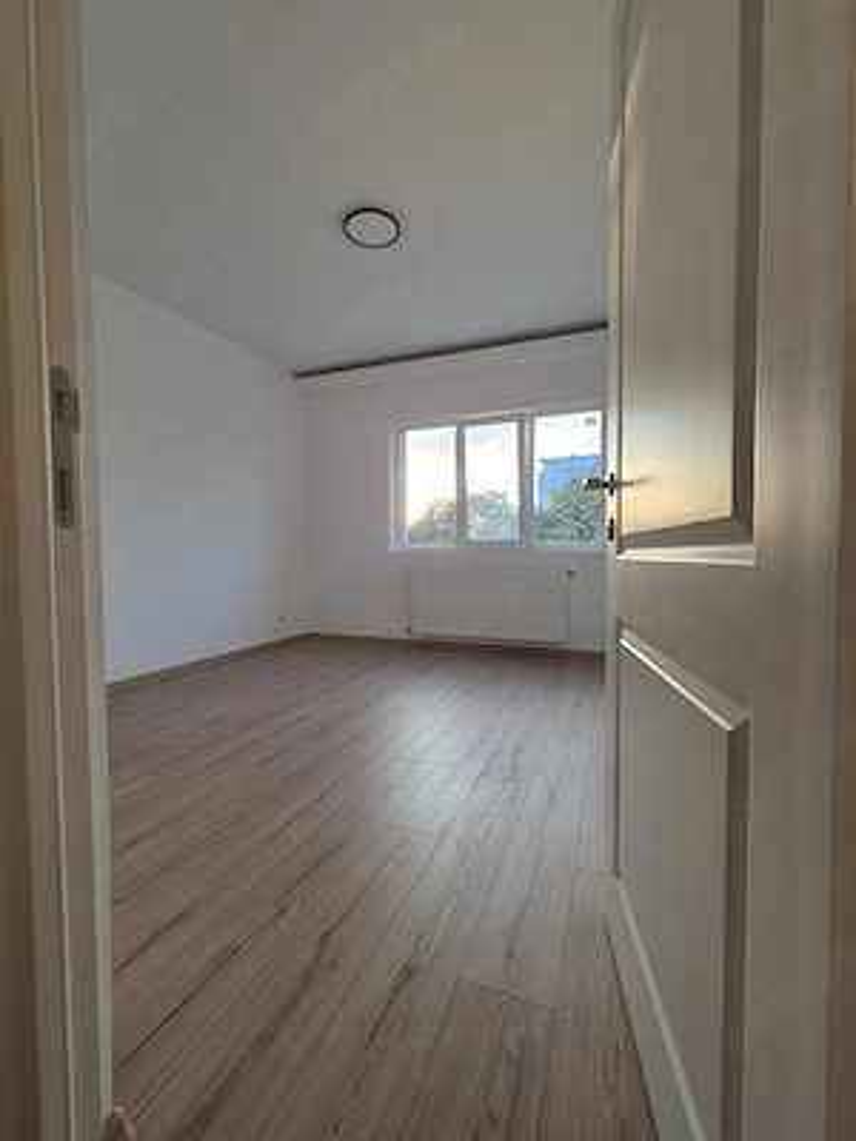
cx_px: 428
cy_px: 570
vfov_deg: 106.2
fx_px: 429
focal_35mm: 13
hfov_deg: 89.9
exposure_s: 1/50
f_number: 2.2
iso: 50
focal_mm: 2.2
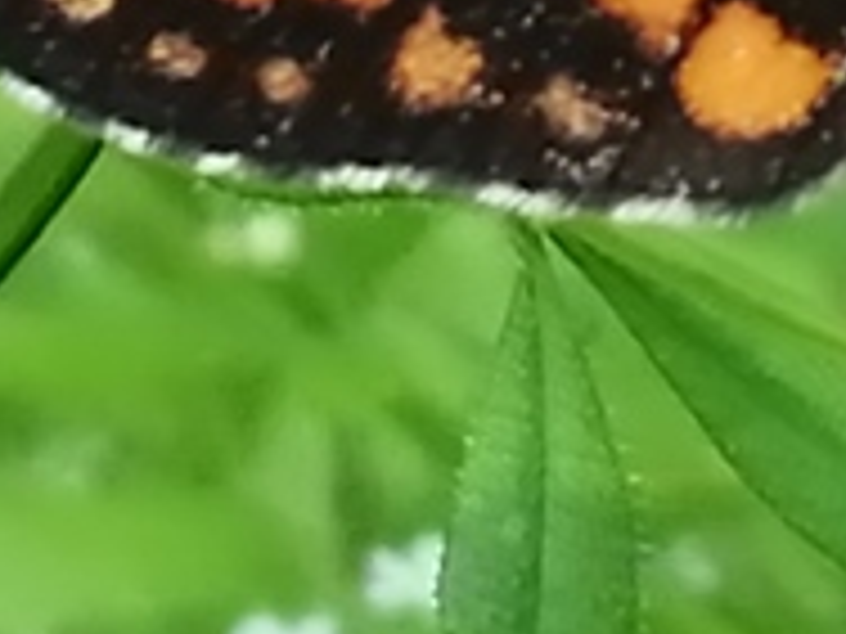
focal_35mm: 471
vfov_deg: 3.1
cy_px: -342
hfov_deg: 4.2
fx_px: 11511
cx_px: 1334
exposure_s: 1/180
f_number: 1.8
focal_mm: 3.46
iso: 50
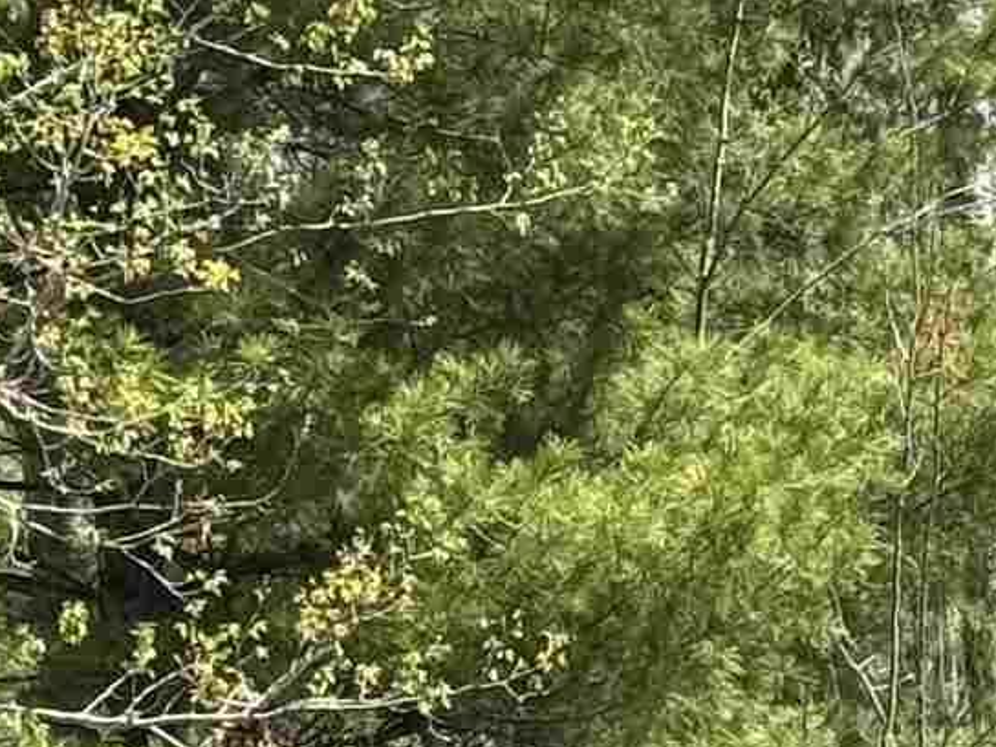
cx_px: 2029
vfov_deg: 5.4
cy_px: 1051
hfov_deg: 7.0
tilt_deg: +1.2
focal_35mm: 271
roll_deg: +2.2
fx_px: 7797
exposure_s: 1/1984
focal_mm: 6.76
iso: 64
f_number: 1.78
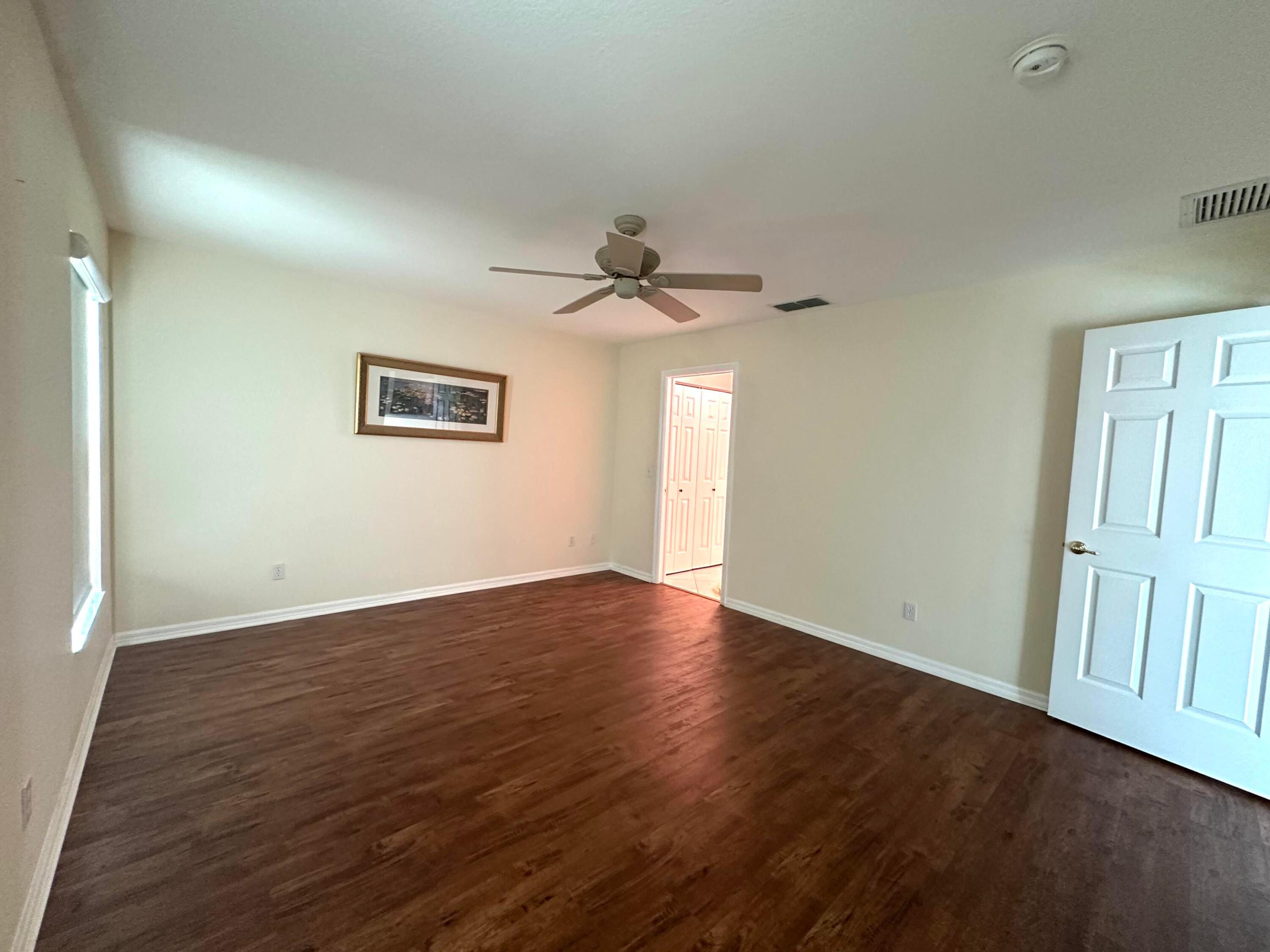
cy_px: 476
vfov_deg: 85.7
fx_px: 514
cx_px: 635
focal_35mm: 14
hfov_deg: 102.1
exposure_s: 1/60
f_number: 2.2
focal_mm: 2.22
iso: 500
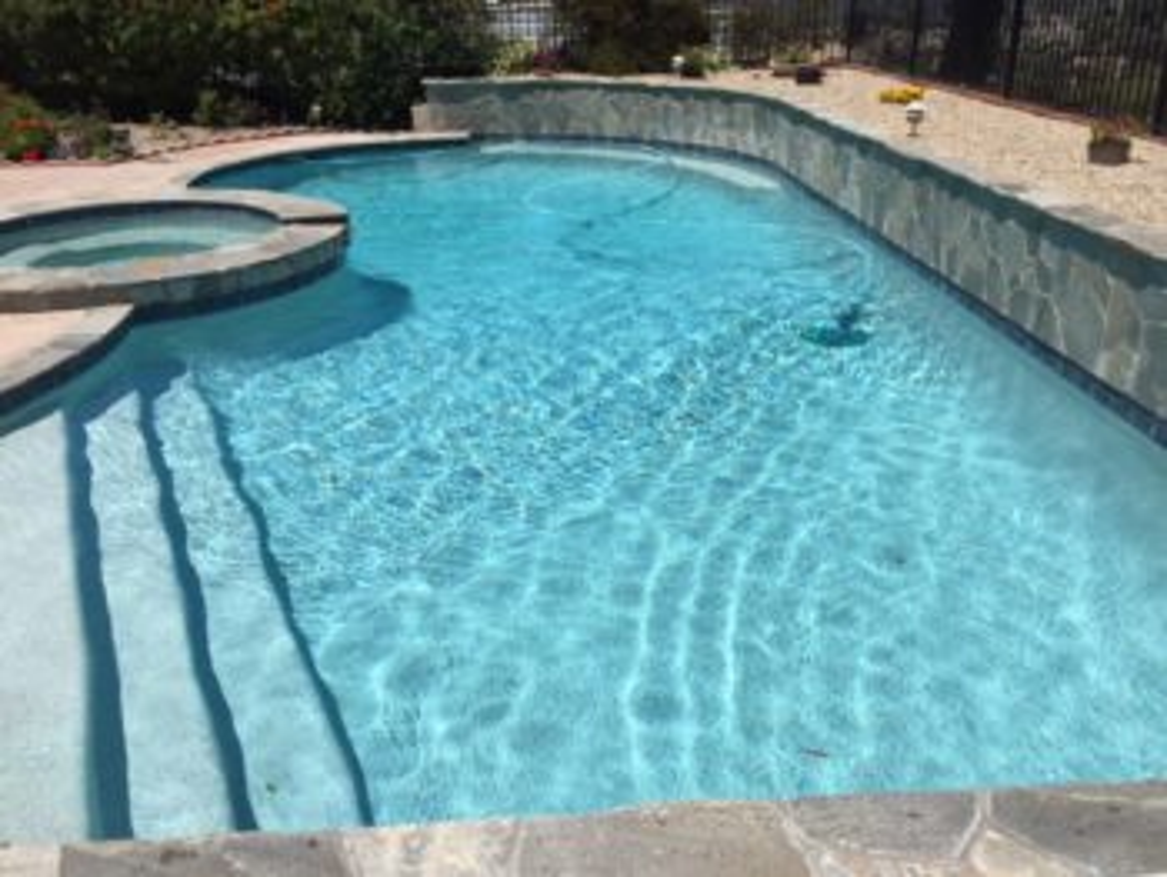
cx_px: 584
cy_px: 438
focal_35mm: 29
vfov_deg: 48.3
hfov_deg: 61.6
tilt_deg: -23.3
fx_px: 978
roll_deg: +0.2
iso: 32
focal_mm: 4.15
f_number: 2.2
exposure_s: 1/3968
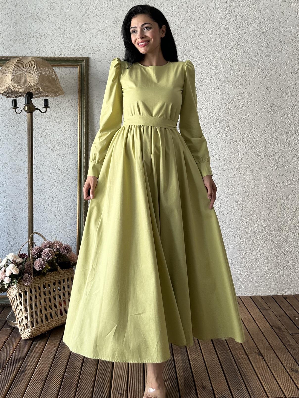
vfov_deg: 71.6
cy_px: 199
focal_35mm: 24
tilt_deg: +1.2
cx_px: 150
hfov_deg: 56.8
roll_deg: +0.0
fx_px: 276
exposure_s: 1/121
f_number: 1.78
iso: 80
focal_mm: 6.86
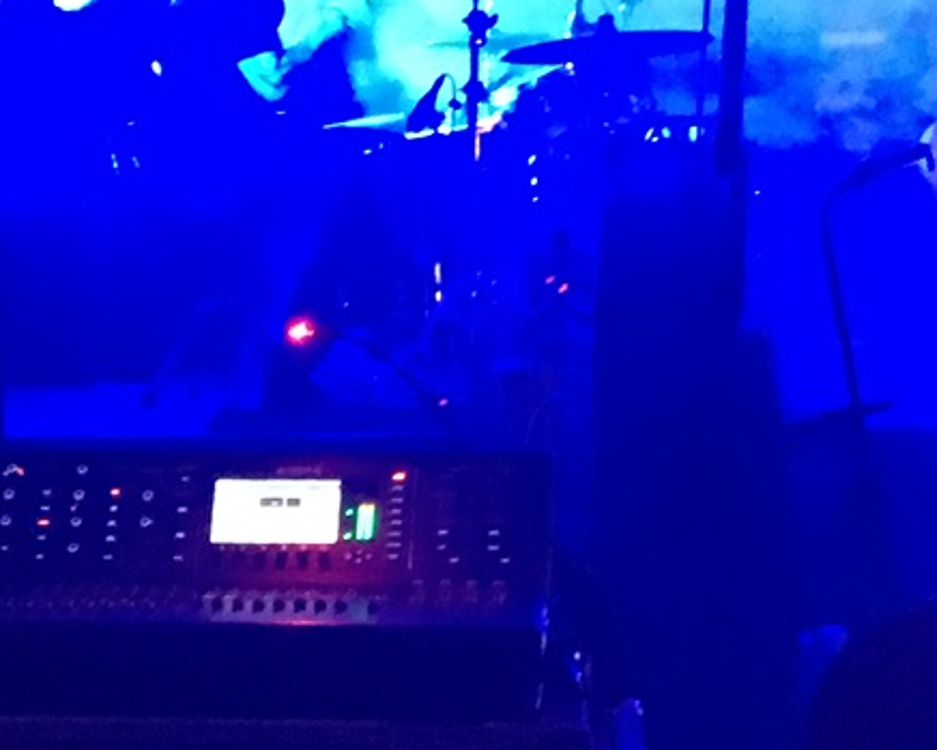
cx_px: -90
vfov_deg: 11.2
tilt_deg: -14.1
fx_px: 3689
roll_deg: +1.2
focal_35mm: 133
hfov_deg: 14.2
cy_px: 1107
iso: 320
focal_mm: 4.15
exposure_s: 1/15
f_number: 2.2
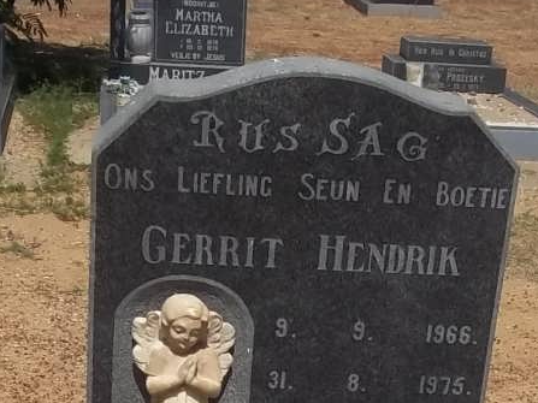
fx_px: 1336
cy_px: 474
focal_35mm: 86
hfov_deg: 22.8
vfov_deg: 16.5
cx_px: 294
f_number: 5.5
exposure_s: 1/800
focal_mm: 5.7
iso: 80
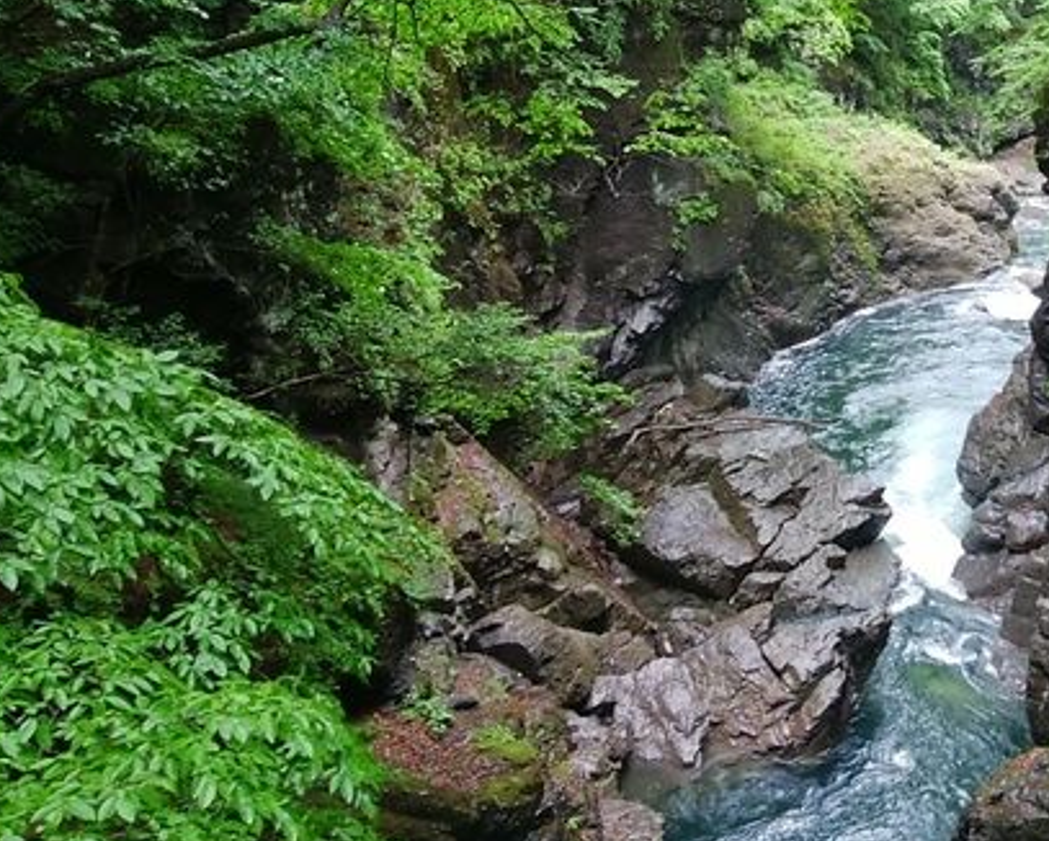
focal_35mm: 43
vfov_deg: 34.7
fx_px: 1336
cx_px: 888
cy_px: 298
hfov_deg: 40.5
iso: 50
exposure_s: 1/24
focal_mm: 3
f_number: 2
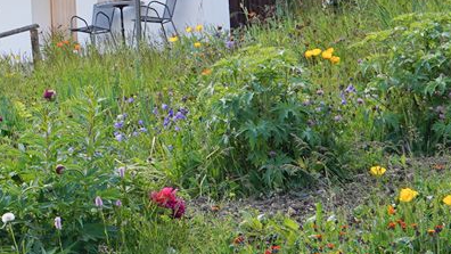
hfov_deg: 15.1
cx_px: -308
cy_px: 72
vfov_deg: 9.5
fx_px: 1519
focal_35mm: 127
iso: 100
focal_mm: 24
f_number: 6.3
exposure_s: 1/100
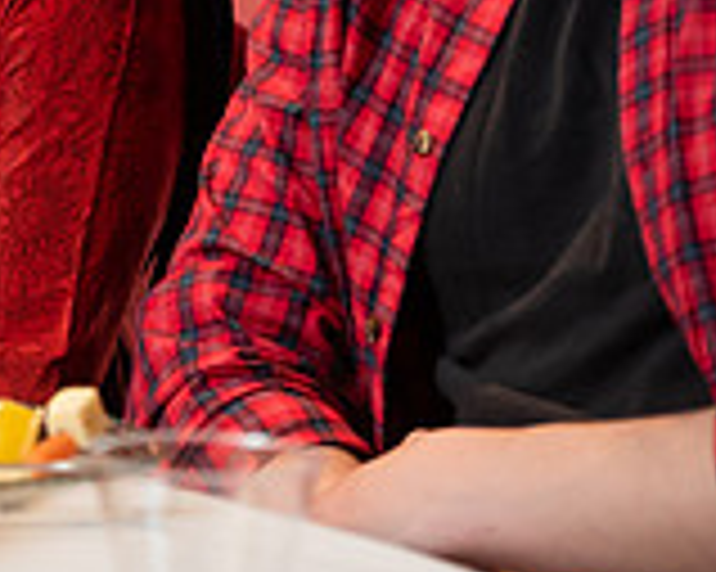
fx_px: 7412
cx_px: -356
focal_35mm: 350
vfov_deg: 4.4
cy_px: -259
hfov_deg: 5.5
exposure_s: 1/200
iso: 1600
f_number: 3.5
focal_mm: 102
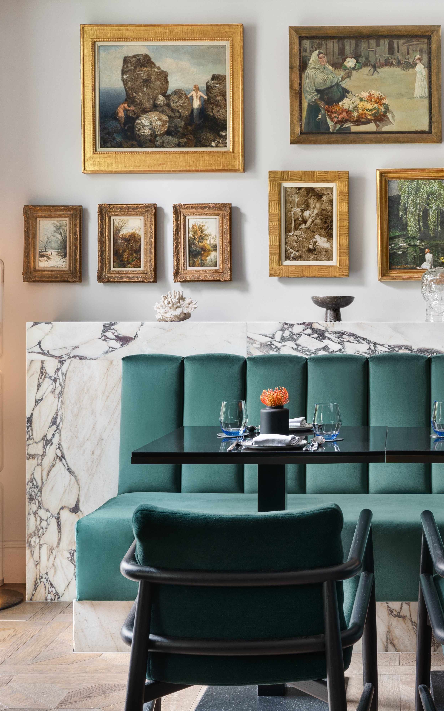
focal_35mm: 54
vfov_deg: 37.5
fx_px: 1045
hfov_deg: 23.3
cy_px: 353
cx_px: 402
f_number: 8
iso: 200
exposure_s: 1/1.67
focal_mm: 35
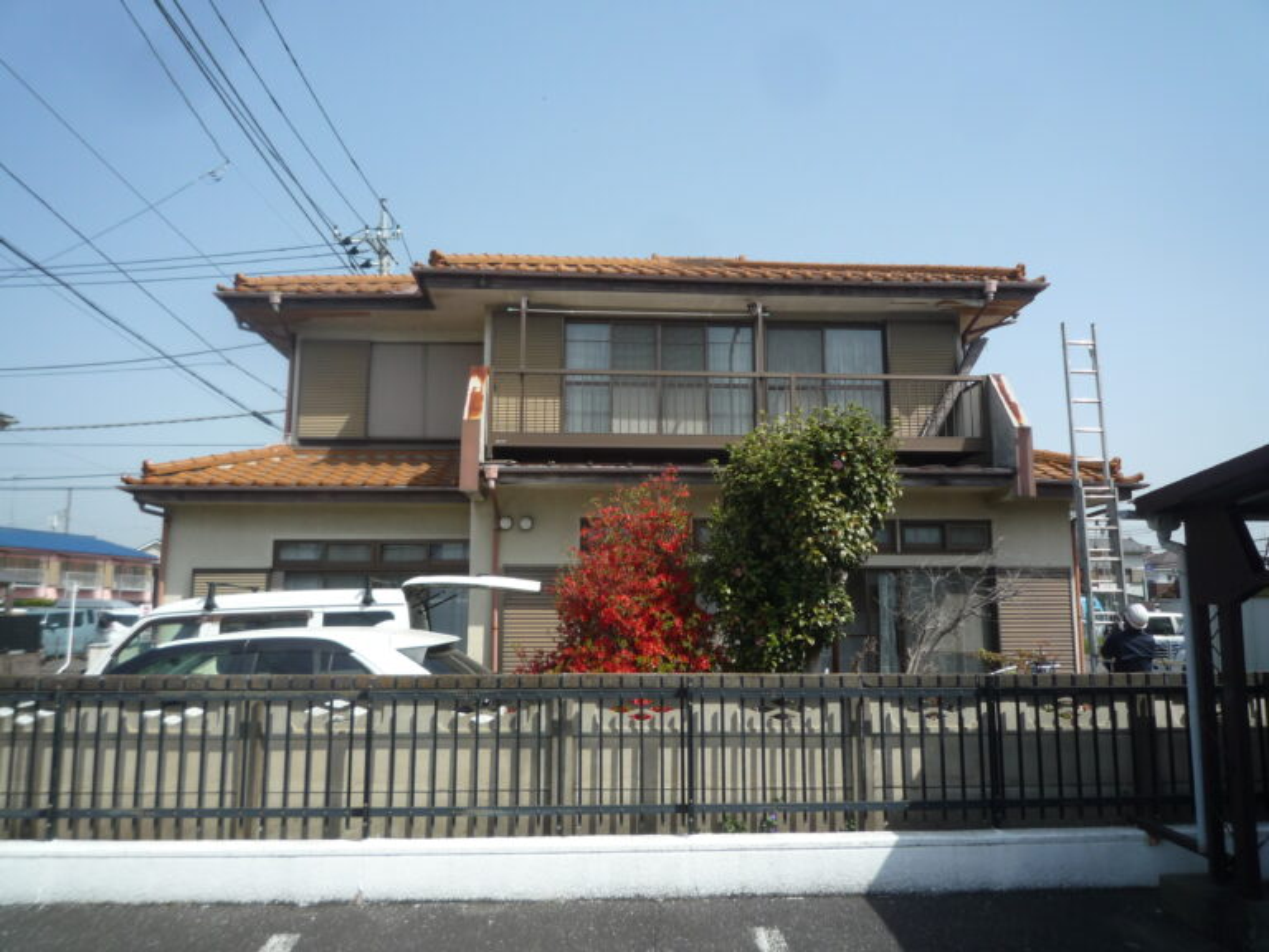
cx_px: 634
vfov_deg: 54.9
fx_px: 916
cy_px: 476
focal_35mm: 25
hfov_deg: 69.4
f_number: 4
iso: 100
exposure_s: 1/640
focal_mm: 4.4
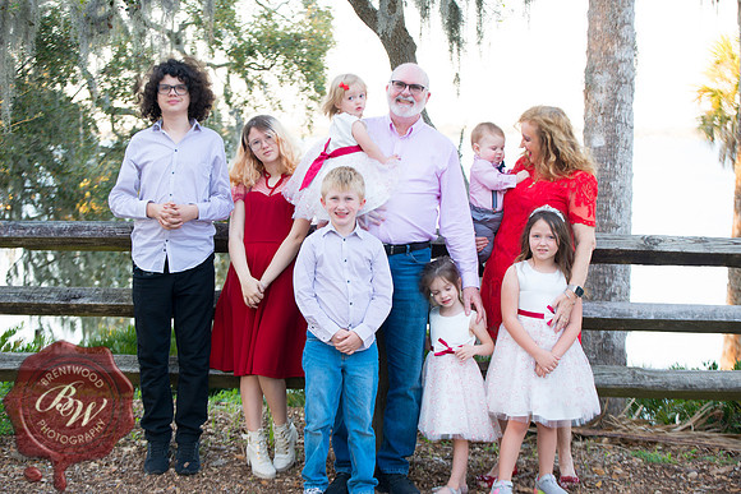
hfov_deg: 28.8
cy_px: 247
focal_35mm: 70
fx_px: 1441
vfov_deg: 19.5
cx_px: 370
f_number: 3.5
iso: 200
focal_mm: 70
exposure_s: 1/80
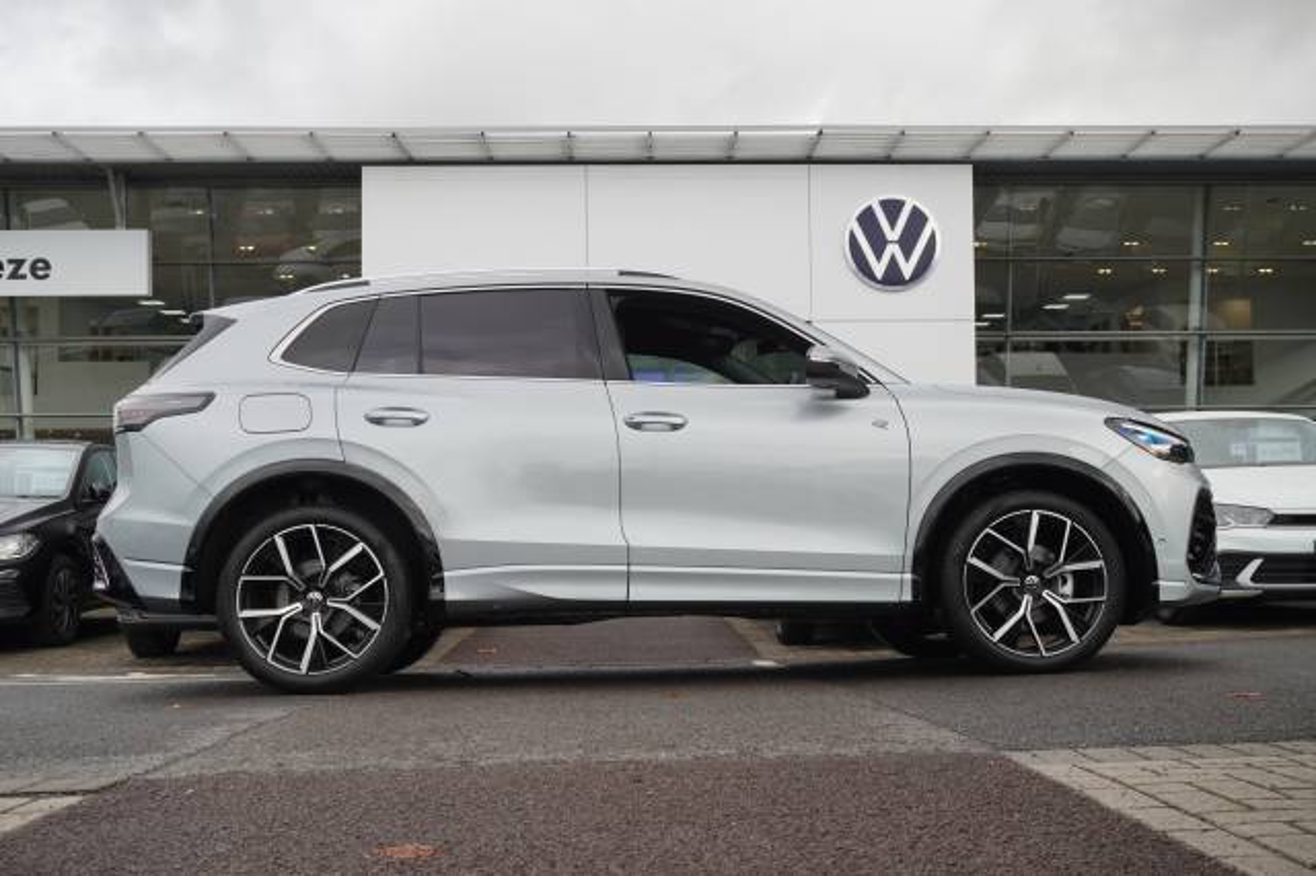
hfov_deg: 46.4
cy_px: 438
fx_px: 1534
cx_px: 658
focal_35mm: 42
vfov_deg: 31.9
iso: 100
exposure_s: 1/90
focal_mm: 28
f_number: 5.6
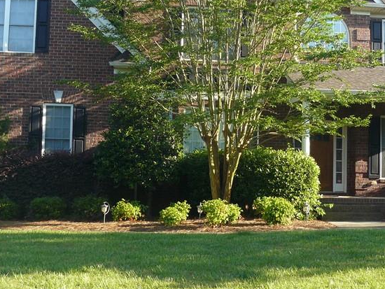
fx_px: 746
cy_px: 108
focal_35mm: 67
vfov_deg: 21.9
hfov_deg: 28.9
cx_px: 209
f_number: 4
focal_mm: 6
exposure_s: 1/125
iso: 100
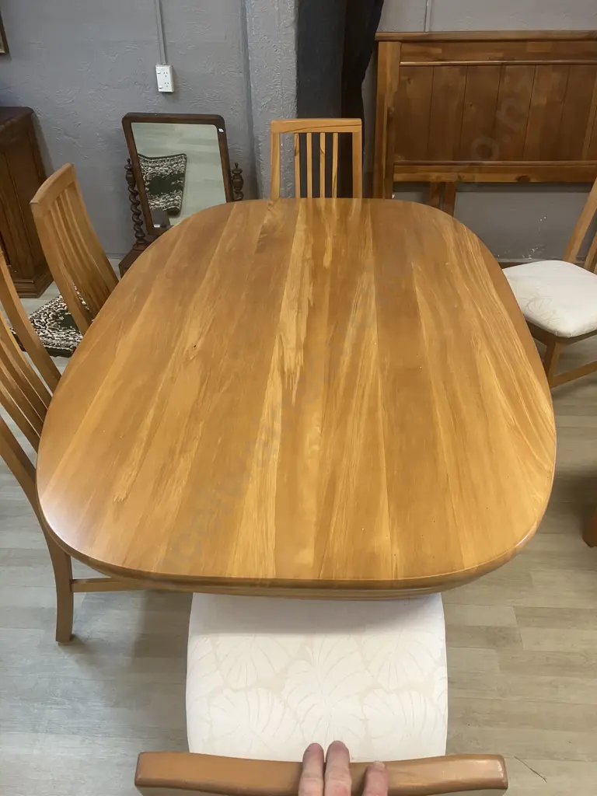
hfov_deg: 49.7
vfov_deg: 63.4
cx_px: 298
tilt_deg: -34.2
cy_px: 398
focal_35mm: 28
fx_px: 644
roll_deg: -0.3
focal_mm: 3.99
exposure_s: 1/50
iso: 125
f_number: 1.8
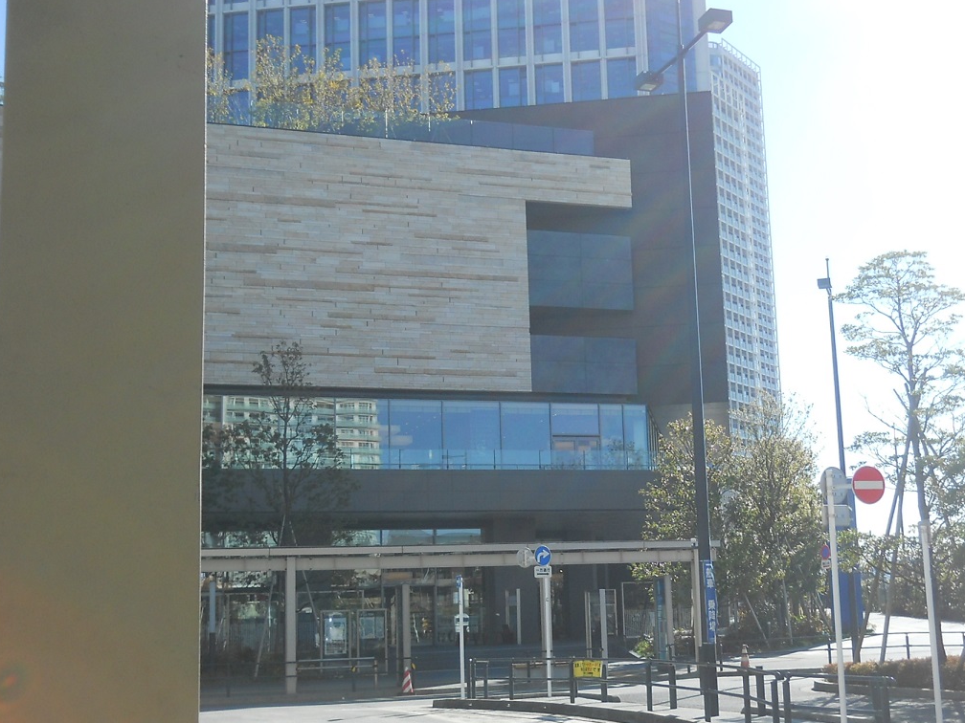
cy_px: 429
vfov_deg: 29.0
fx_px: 1394
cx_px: 568
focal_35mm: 50
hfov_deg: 38.1
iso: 80
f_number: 5.5
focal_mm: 6.72
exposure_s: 1/200
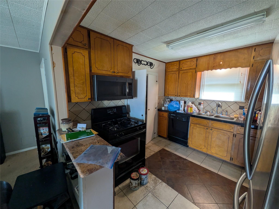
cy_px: 104
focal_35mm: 14
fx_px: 113
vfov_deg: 85.7
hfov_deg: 102.1
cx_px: 140
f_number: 2.2
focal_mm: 1.85
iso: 58
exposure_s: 1/30
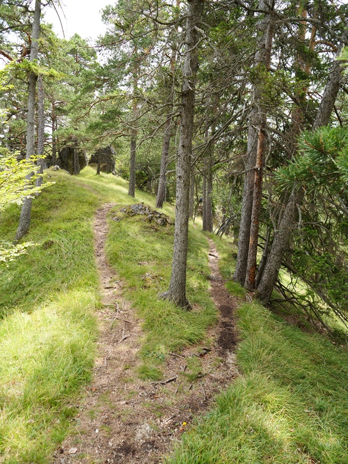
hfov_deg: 56.8
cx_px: 174
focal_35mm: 24
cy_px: 232
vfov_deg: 71.6
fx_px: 322
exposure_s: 1/160
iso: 100
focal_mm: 12
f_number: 3.5
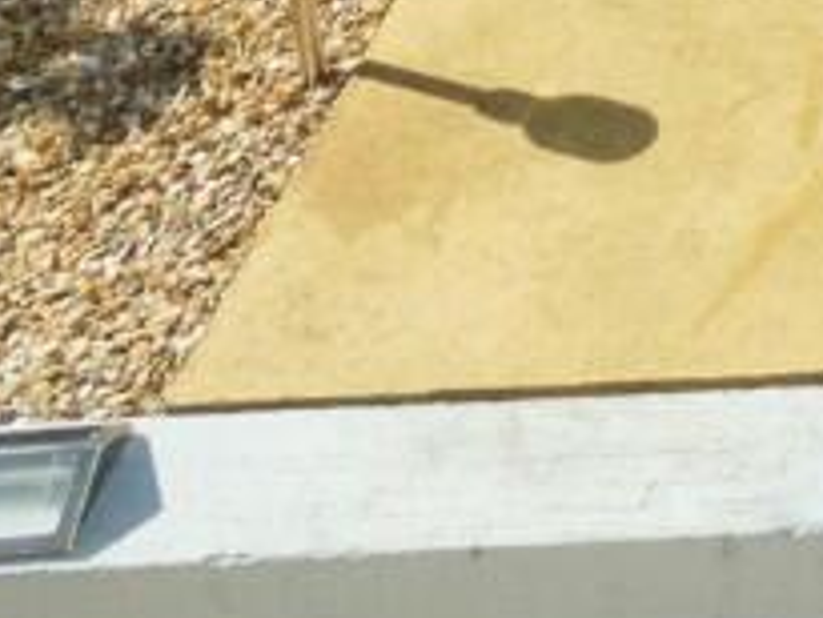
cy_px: -734
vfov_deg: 12.5
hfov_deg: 16.1
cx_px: 1558
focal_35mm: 100
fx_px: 2379
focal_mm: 3.6
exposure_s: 1/1000
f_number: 3.2
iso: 80
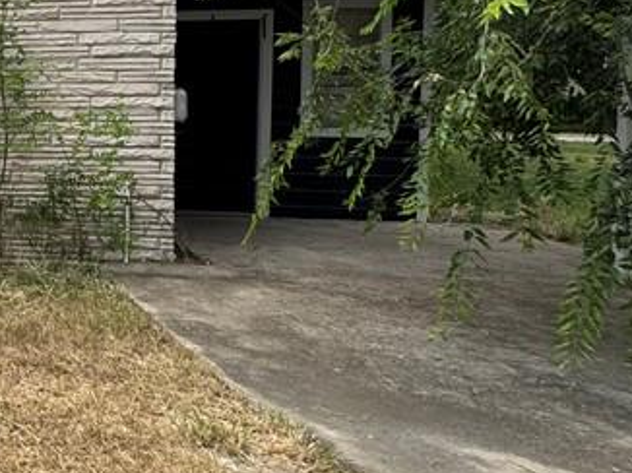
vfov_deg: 32.2
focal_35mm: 44
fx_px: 803
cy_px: 112
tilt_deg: -2.5
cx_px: -287
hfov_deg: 29.2
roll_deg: -0.7
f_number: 2.2
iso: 50
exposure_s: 1/921
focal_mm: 2.22
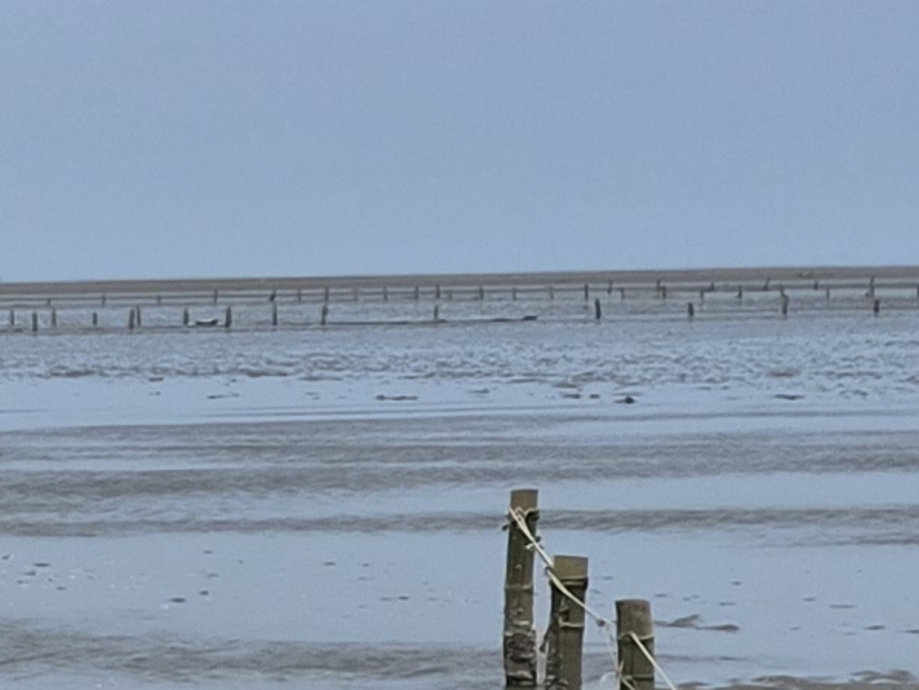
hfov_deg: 9.7
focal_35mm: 154
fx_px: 4089
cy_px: 551
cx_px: -1881
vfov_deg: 9.6
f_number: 1.8
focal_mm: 5.4
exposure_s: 1/5728
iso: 80
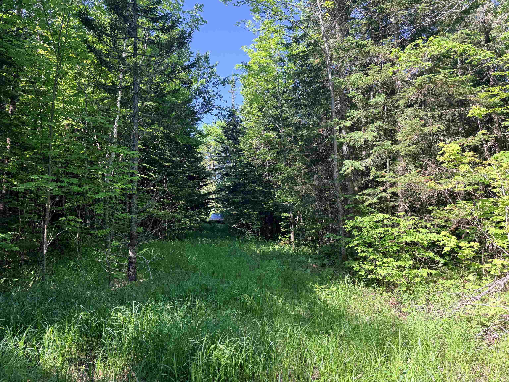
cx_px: 254
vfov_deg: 56.8
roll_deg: +1.1
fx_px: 353
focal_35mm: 24
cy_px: 191
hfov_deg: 71.6
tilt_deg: +4.7
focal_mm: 6.76
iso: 100
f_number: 1.78
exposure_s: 1/555
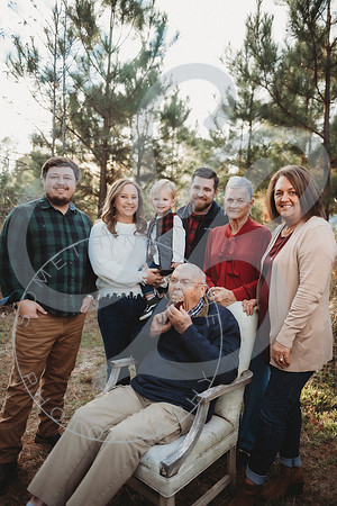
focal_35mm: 29
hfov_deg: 45.0
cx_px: 168
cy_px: 253
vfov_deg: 63.7
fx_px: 407
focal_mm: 29
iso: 100
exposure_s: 1/160
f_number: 2.8
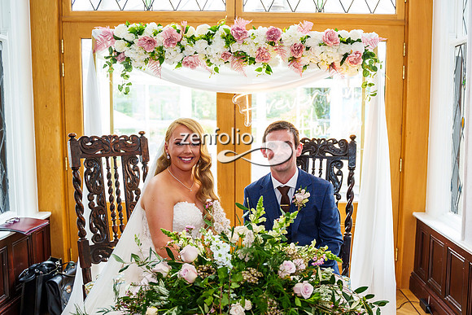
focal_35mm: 33
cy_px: 165
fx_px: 434
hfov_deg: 56.8
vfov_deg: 39.9
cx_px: 273
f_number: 3.5
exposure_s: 1/250
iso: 800
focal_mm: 28
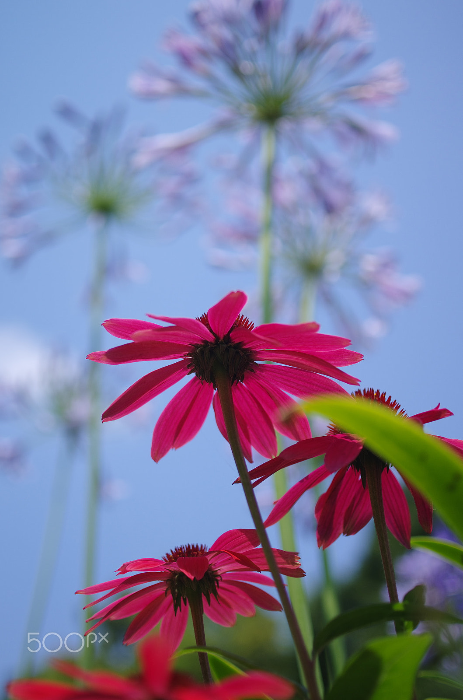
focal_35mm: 52
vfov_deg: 38.3
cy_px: 350
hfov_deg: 25.9
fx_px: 1008
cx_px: 232
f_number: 2.8
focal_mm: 35
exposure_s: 1/4000
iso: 200
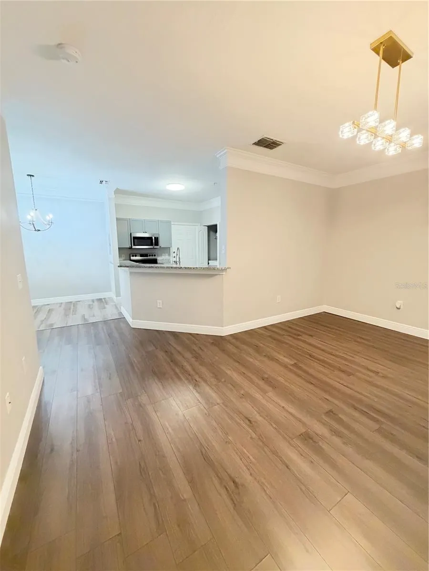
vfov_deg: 102.1
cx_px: 214
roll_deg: -0.2
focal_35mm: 14
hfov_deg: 85.7
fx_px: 231
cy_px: 286
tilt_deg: -9.1
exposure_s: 1/60
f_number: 2.2
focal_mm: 2.22
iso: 1250
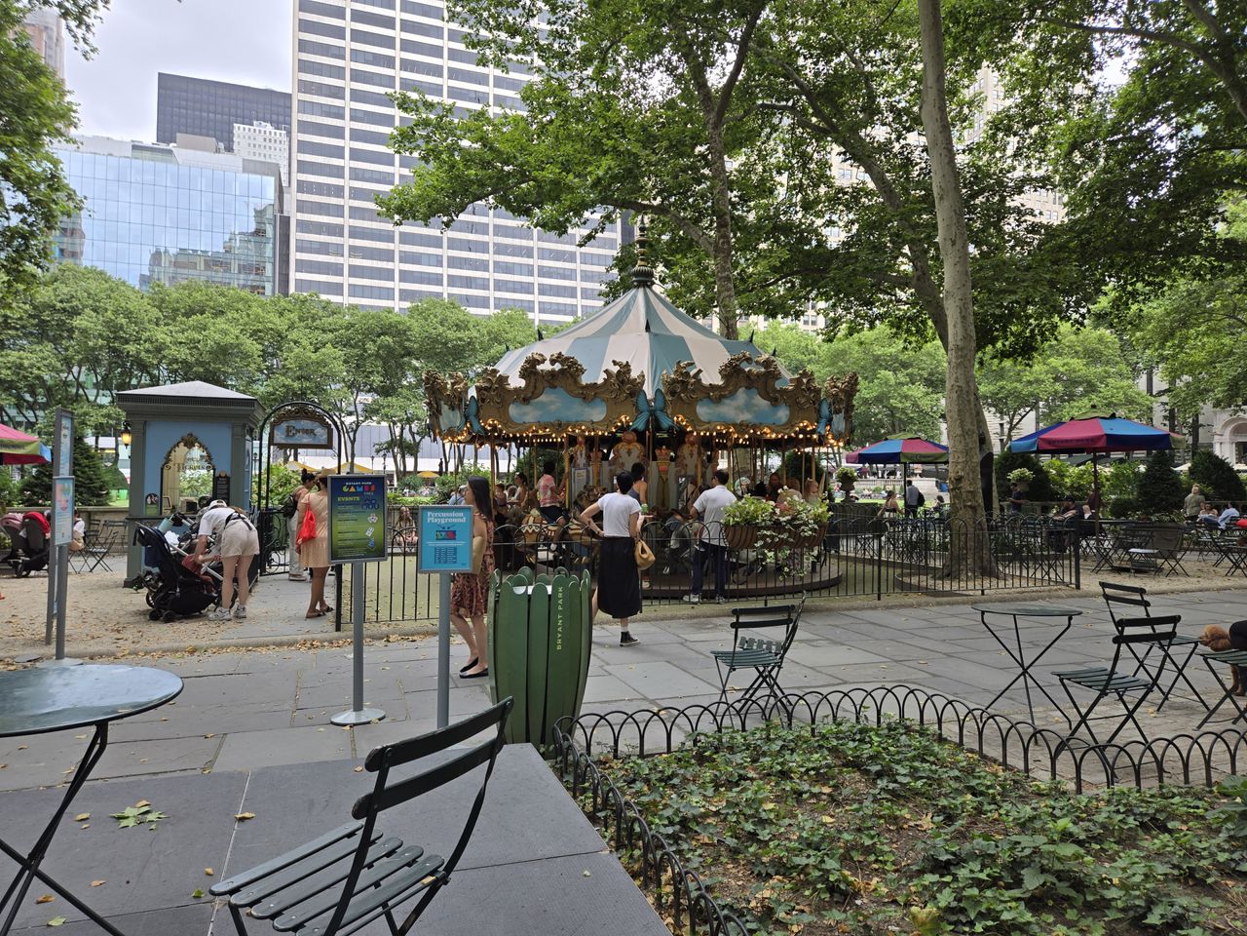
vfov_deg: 58.9
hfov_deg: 73.9
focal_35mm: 23
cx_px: 624
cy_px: 468
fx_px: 829
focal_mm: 5.4
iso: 25
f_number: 1.8
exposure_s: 1/421
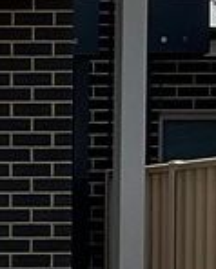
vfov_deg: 6.7
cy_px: 346
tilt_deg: -2.4
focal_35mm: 286
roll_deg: -0.7
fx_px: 2278
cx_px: -416
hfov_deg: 5.2
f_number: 1.8
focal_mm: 3
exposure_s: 1/2667
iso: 16
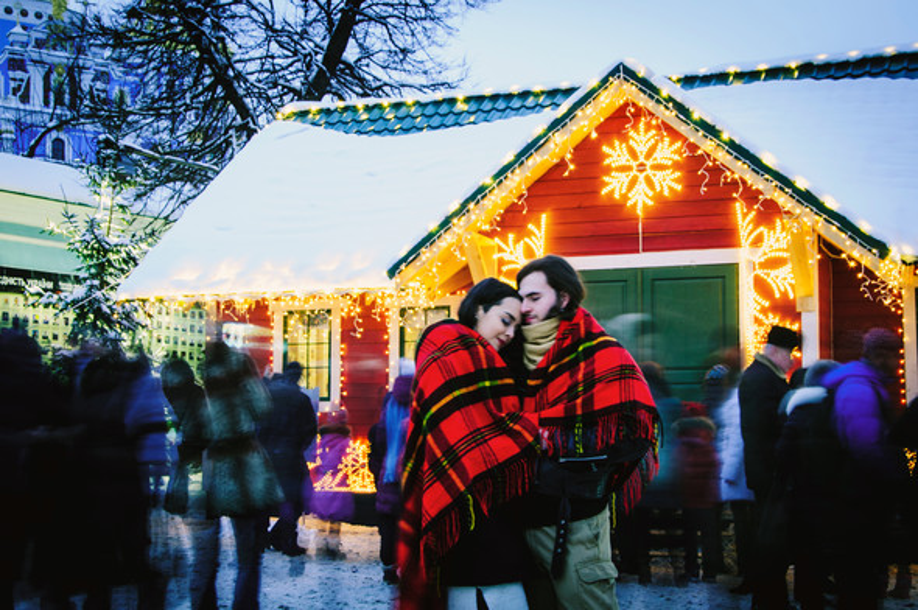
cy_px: 305
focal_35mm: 60
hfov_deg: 33.4
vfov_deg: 22.6
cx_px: 459
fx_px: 1528
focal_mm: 40
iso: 200
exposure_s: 3
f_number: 14
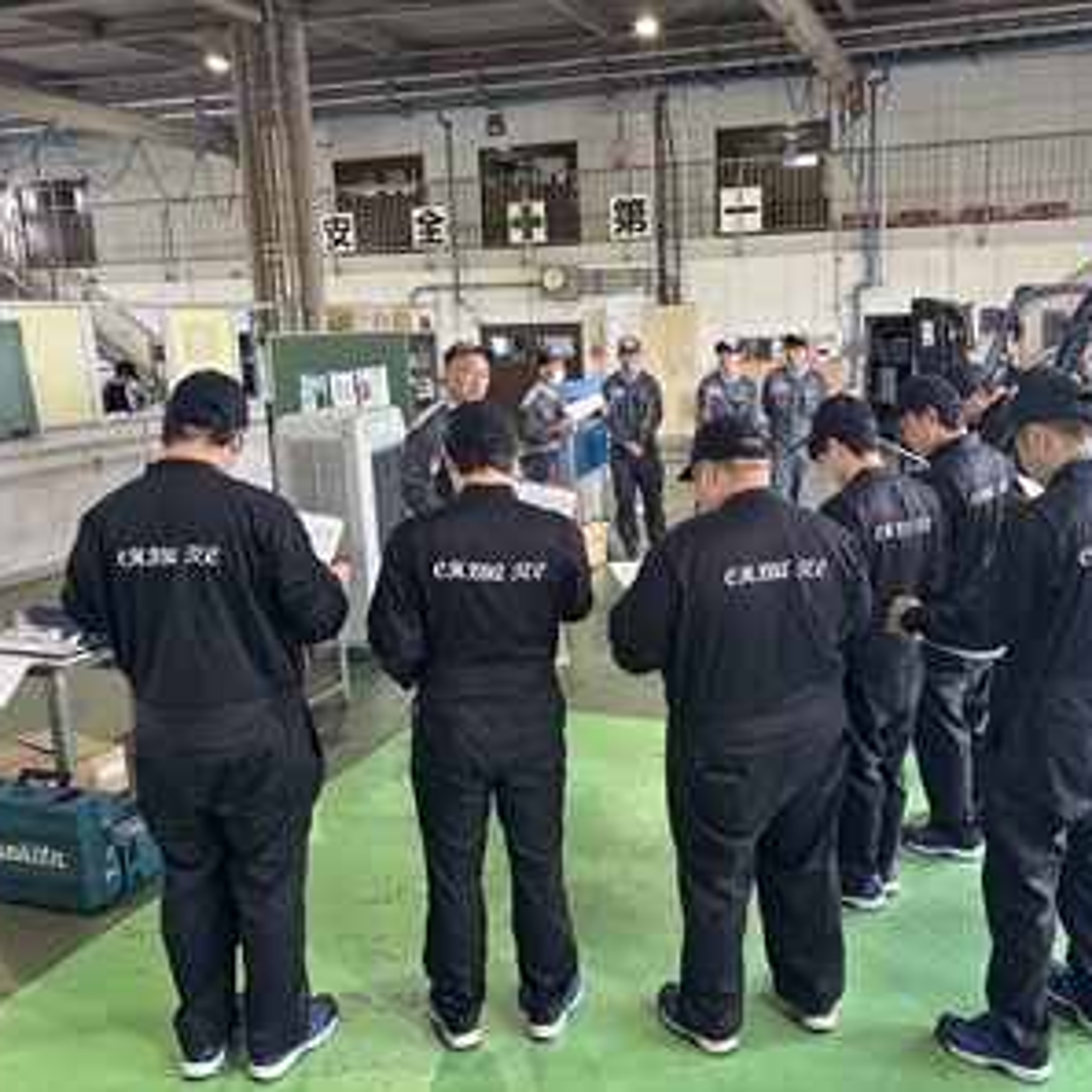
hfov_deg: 52.3
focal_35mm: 31
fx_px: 1106
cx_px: 636
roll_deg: +0.4
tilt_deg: -12.0
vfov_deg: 52.5
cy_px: 544
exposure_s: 1/100
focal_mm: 5.96
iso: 64
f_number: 1.6
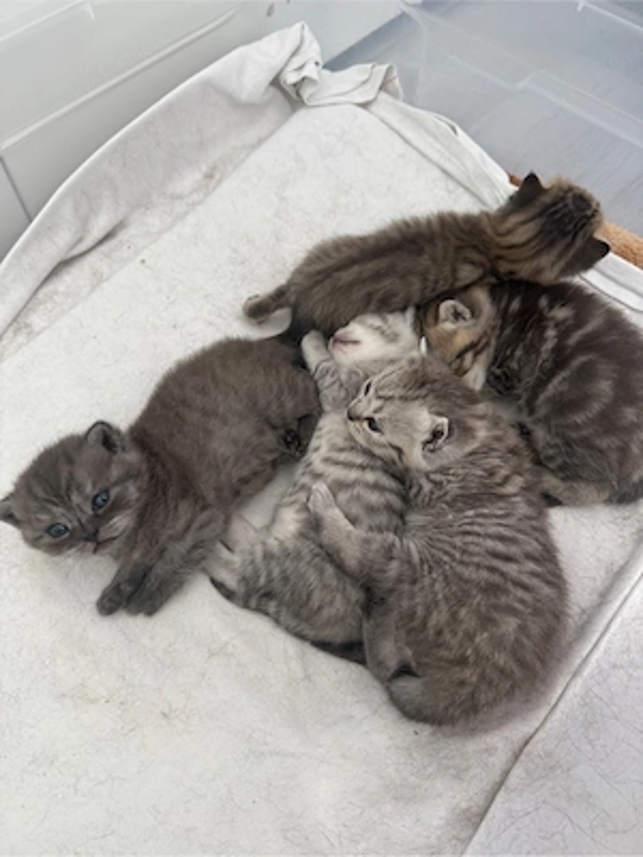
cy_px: 428
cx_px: 322
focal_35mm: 24
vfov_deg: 71.6
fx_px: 594
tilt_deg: -61.4
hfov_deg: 56.8
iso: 125
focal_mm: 6.76
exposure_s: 1/121
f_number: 1.78
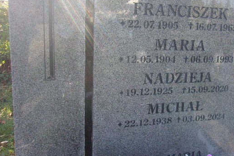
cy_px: 52
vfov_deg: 37.4
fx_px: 227
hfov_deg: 54.0
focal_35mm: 35
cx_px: 142
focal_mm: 4.9
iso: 80
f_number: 3
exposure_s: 1/120
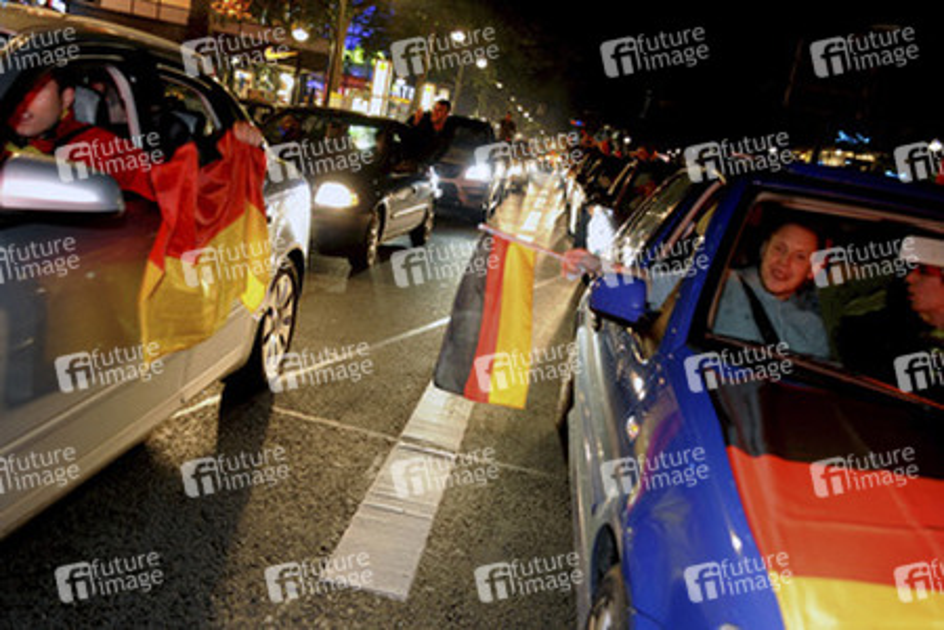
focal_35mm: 32
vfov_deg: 41.1
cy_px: 315
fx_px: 839
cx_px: 472
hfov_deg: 58.7
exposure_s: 1/30
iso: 1250
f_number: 3.5
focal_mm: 32
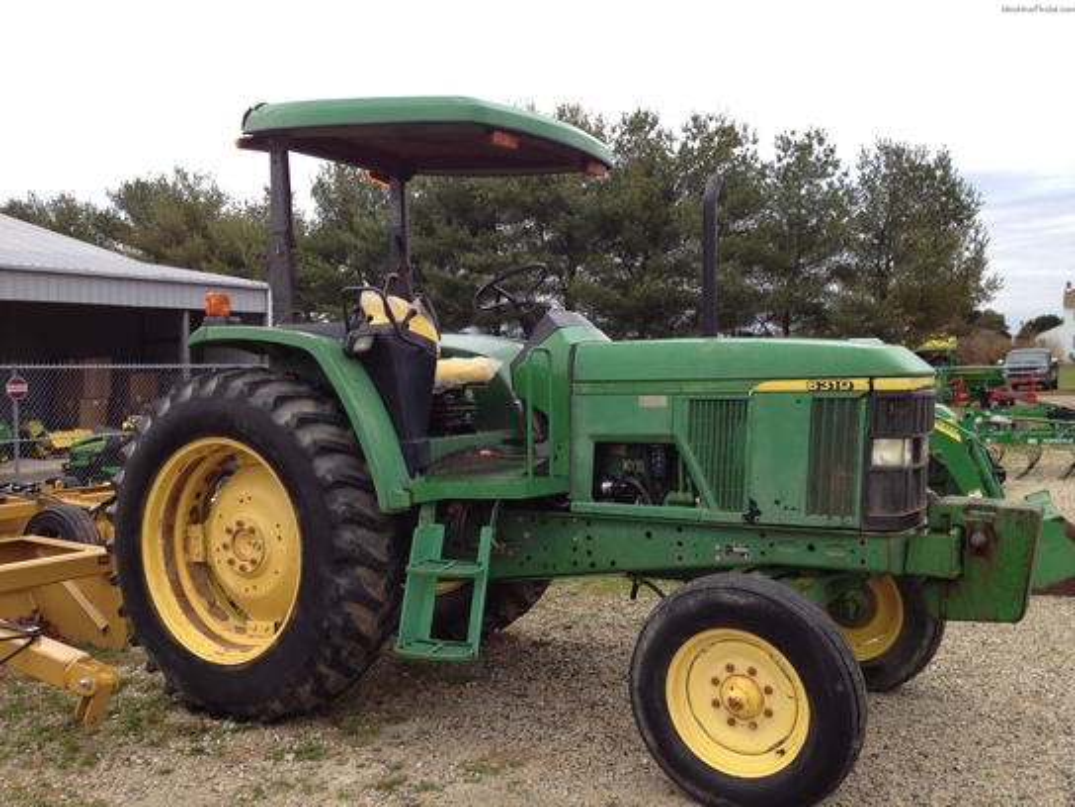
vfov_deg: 40.7
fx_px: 1087
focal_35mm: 35
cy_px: 404
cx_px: 538
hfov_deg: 52.6
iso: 50
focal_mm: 4.28
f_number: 2.4
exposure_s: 1/130
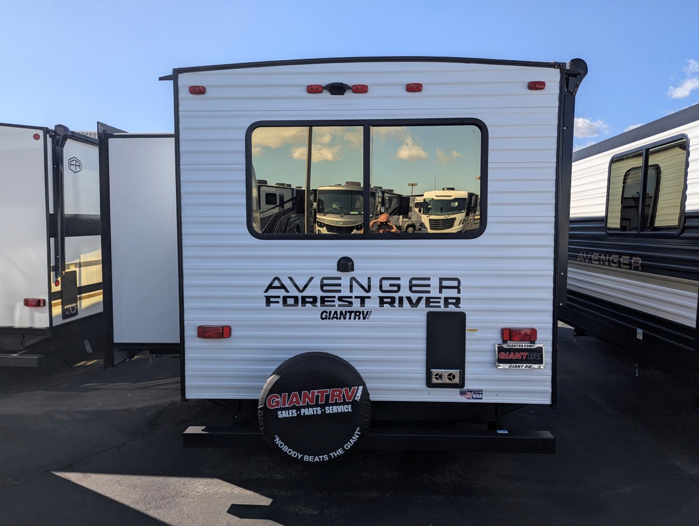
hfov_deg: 71.5
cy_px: 263
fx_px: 485
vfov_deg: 56.9
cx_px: 350
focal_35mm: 24
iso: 43
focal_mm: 6.81
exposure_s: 1/2410
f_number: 1.85
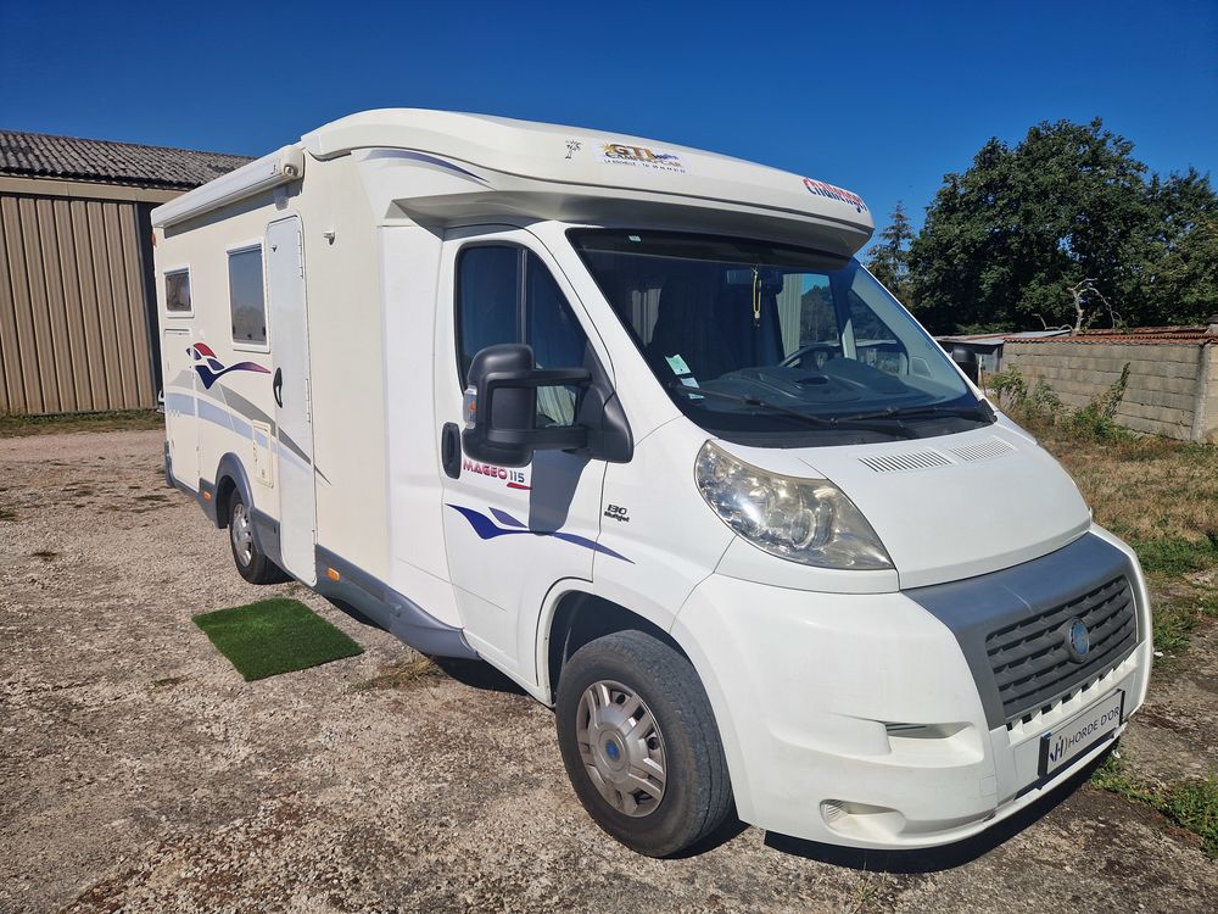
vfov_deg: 58.9
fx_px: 809
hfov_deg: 73.9
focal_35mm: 23
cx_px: 609
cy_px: 457
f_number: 1.8
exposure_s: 1/4896
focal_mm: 5.4
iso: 50
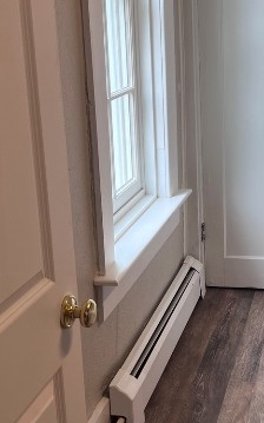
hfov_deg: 21.5
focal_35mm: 59
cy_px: 205
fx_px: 680
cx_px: 236
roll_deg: +1.1
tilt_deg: -18.0
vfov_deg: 34.6
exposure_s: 1/120
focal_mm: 5.1
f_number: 1.6
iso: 50
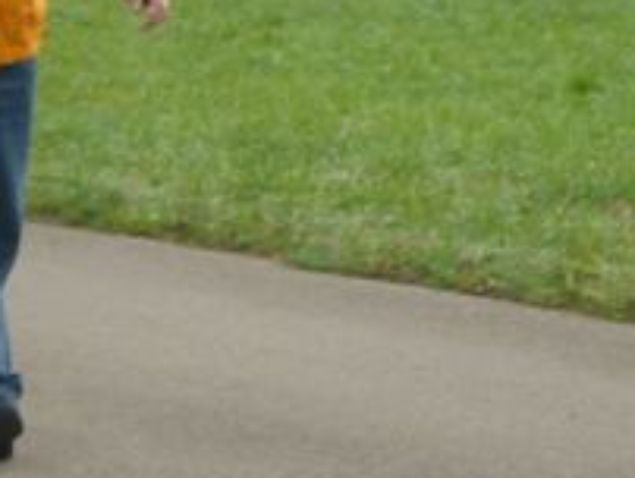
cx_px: 340
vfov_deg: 4.2
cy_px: -179
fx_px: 6502
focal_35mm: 354
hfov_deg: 5.6
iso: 160
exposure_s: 1/200
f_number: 5.8
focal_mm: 19.9
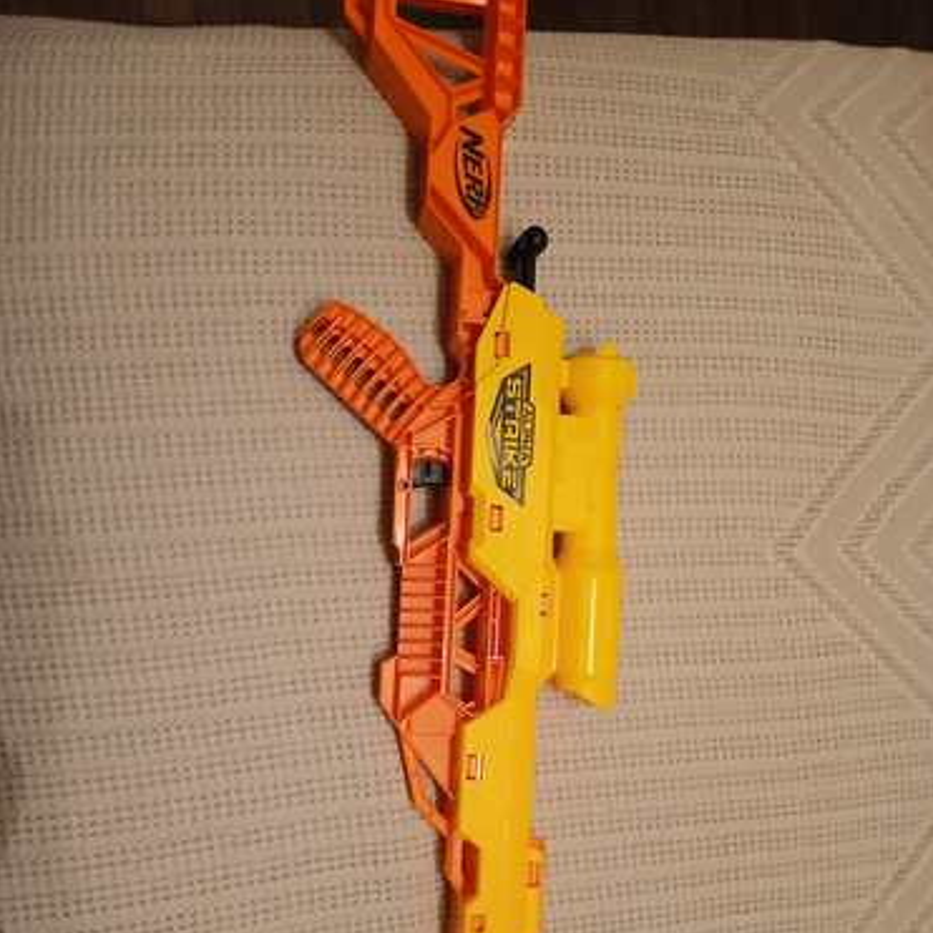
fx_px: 945
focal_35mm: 31
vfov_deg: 52.0
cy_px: 583
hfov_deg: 52.5
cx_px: 464
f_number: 1.8
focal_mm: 3.98
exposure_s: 1/25
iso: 400
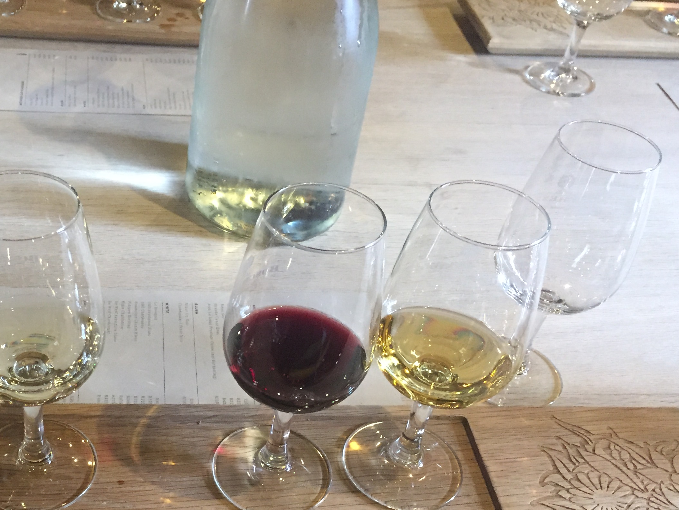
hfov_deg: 40.9
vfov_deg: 31.9
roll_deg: -2.9
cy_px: 351
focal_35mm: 45
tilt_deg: -42.4
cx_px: 175
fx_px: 883
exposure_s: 1/25
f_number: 2.2
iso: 250
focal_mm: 4.15
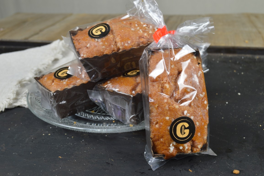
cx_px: 132
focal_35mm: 48
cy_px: 88
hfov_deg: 41.1
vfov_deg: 28.0
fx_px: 352
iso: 100
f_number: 7.1
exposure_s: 1/3
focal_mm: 32
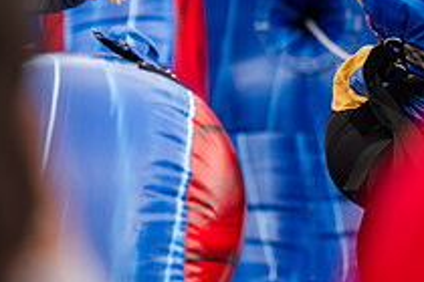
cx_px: 479
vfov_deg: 3.7
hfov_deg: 5.5
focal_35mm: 373
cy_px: -21
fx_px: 4393
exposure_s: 1/800
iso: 125
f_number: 3.5
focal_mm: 135
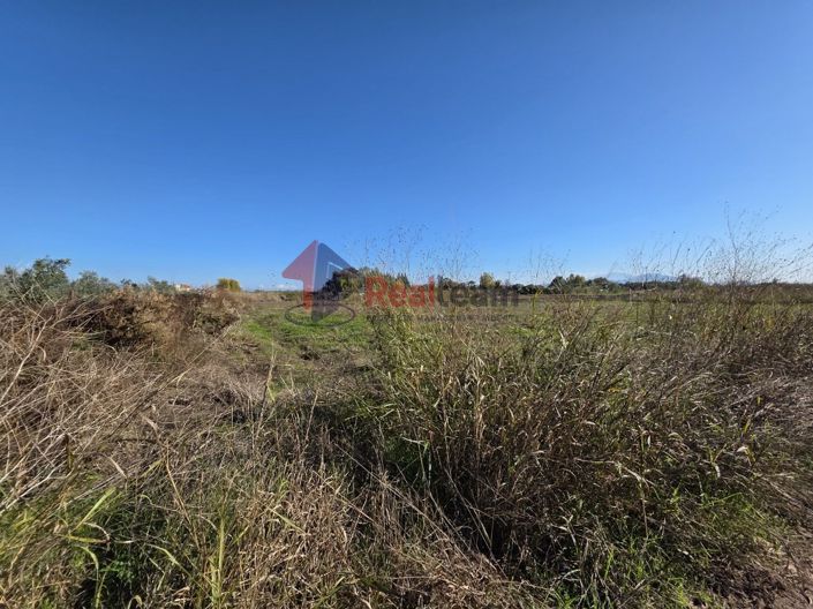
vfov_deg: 89.9
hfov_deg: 106.2
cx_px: 406
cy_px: 304
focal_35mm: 13
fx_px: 305
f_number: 1.9
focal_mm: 2.2
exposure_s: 1/2216
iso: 40
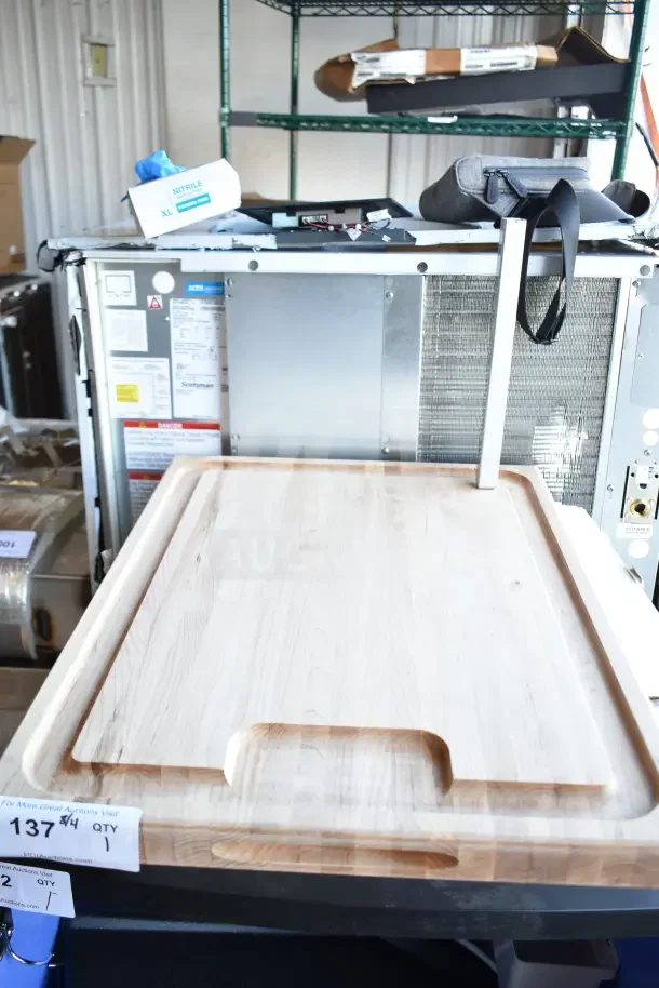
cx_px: 330
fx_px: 823
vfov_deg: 61.9
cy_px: 494
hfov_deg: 43.6
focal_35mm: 30
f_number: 3.8
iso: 200
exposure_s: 1/40
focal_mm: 20
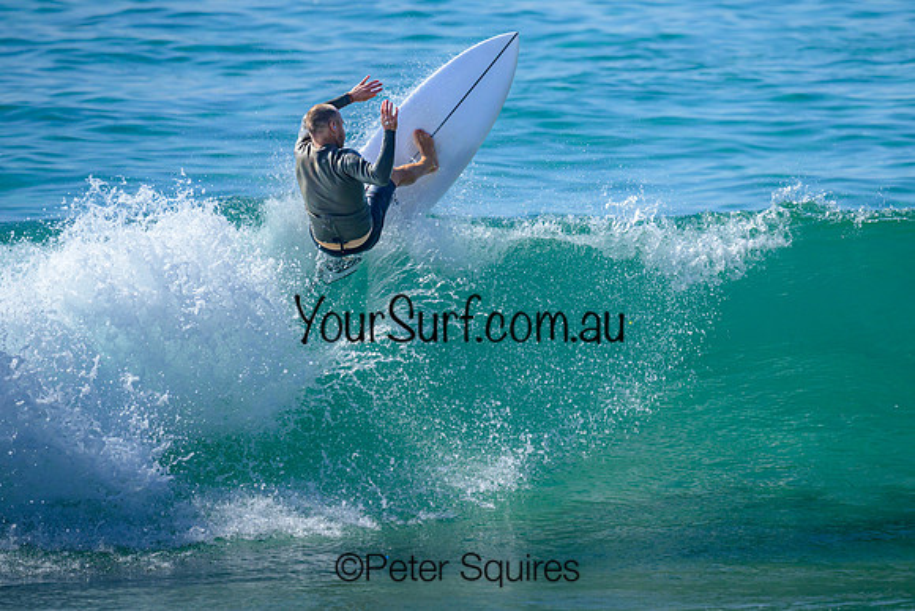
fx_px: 27986
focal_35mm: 1101
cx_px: 513
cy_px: 236
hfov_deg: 1.9
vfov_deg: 1.2
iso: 400
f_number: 6.3
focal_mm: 800
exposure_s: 1/3200
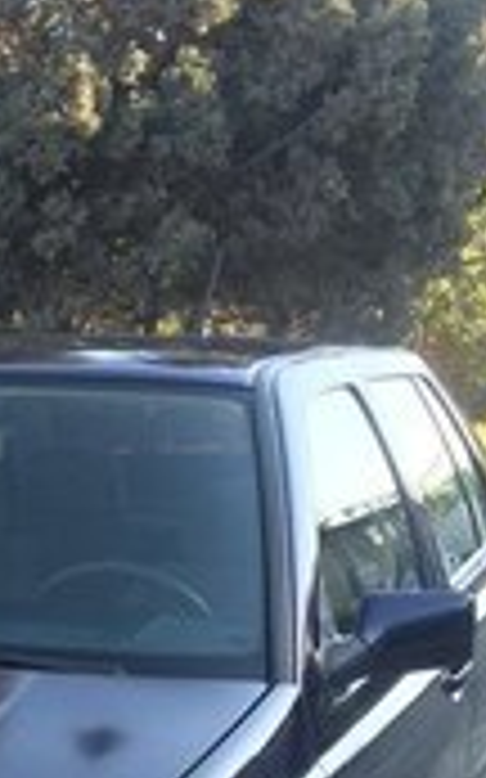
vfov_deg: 21.9
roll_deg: +4.1
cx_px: -140
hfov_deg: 14.3
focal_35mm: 88
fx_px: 1866
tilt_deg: -16.9
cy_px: 922
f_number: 2.2
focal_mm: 4.15
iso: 32
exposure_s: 1/129
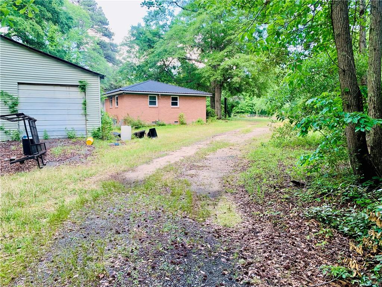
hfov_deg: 67.3
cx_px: 191
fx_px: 287
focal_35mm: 26
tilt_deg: -6.2
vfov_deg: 53.1
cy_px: 144
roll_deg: +1.1
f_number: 1.8
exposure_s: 1/122
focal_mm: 4.25
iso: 32
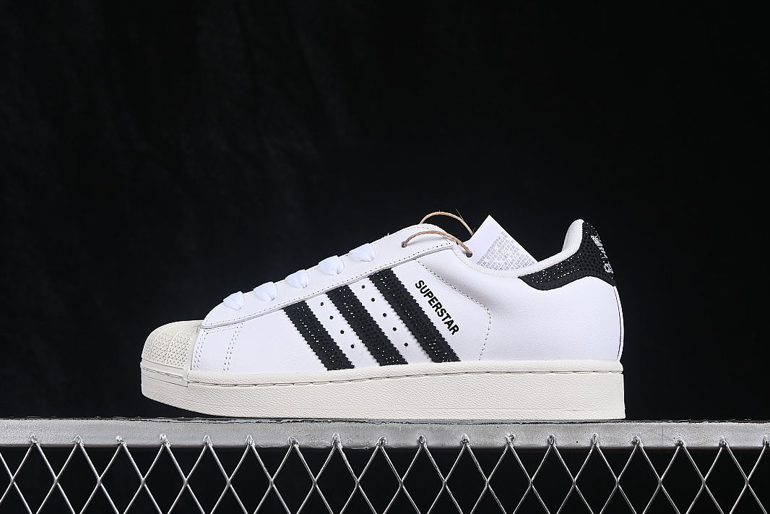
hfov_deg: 26.6
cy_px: 257
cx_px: 384
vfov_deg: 18.0
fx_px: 1626
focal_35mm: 76
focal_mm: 50
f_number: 8
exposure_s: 1/80
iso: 160
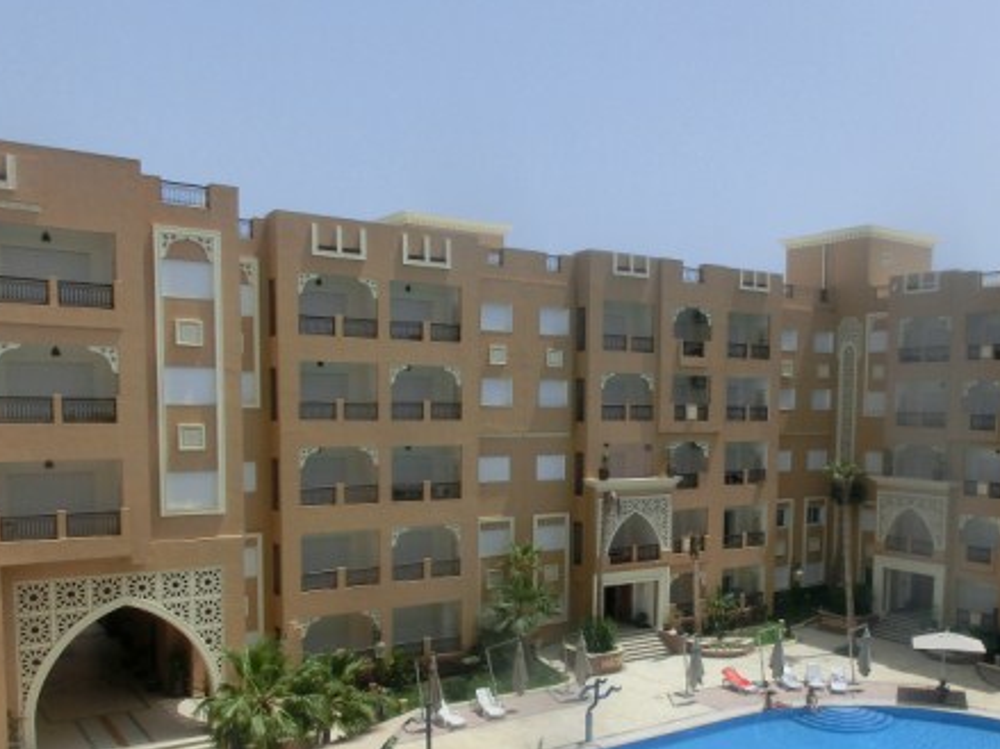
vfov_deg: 40.2
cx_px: 658
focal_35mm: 35
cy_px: 499
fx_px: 1011
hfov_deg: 51.8
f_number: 7.9
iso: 100
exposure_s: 1/320
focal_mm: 4.24
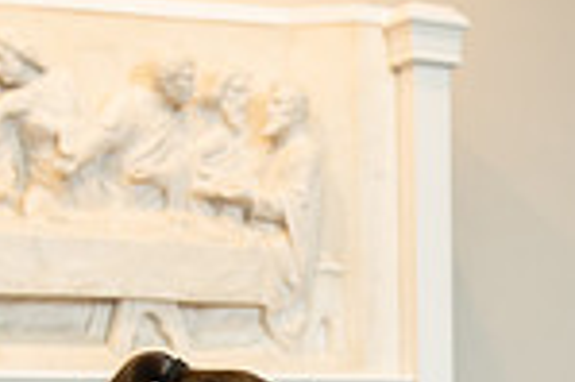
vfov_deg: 11.4
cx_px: 544
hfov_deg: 17.8
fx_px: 1803
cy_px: 654
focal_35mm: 113
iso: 800
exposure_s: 1/160
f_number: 3.5
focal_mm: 29
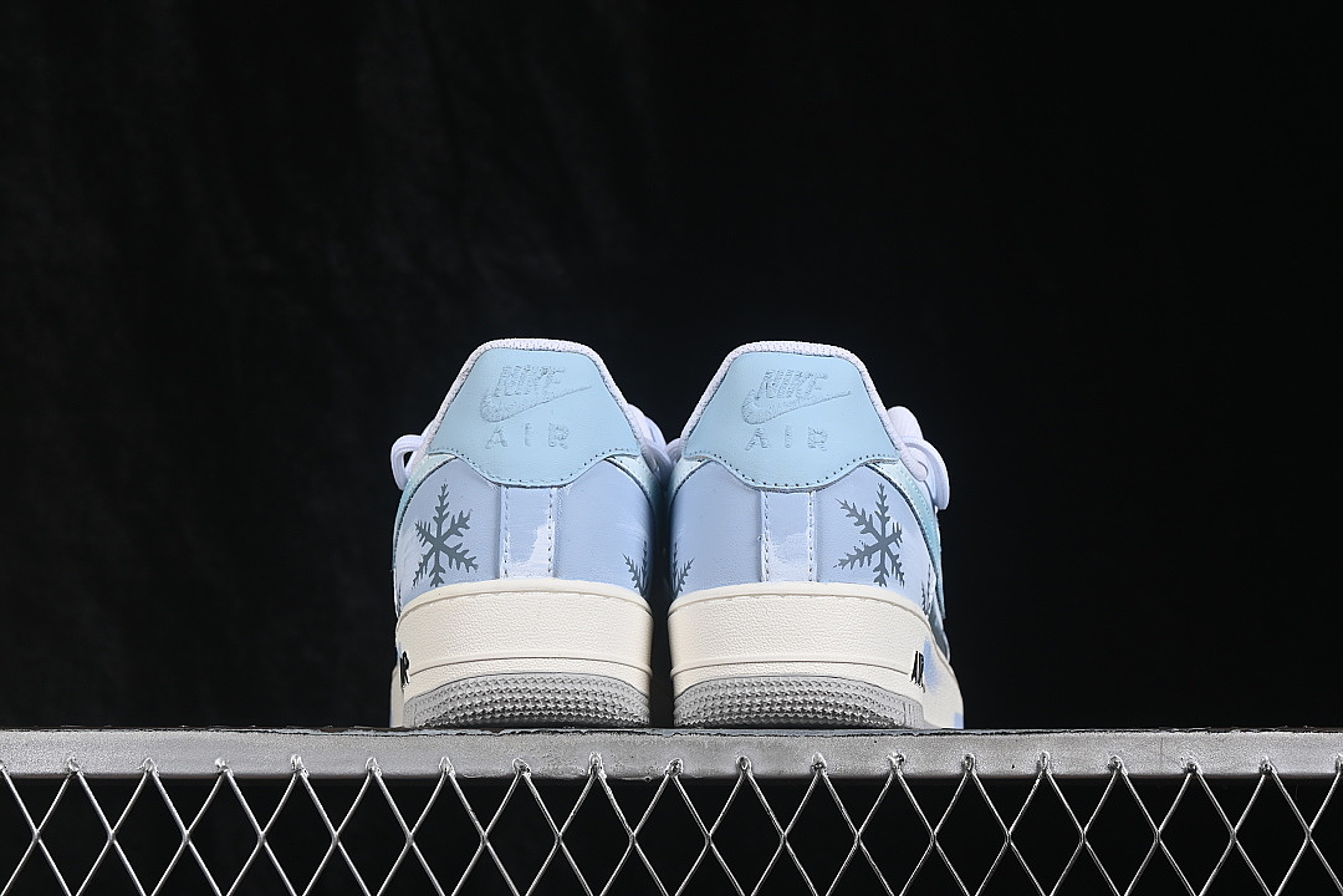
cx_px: 672
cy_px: 448
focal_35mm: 75
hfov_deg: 27.0
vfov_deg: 18.2
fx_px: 2798
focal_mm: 50
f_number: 8
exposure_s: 1/80
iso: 160
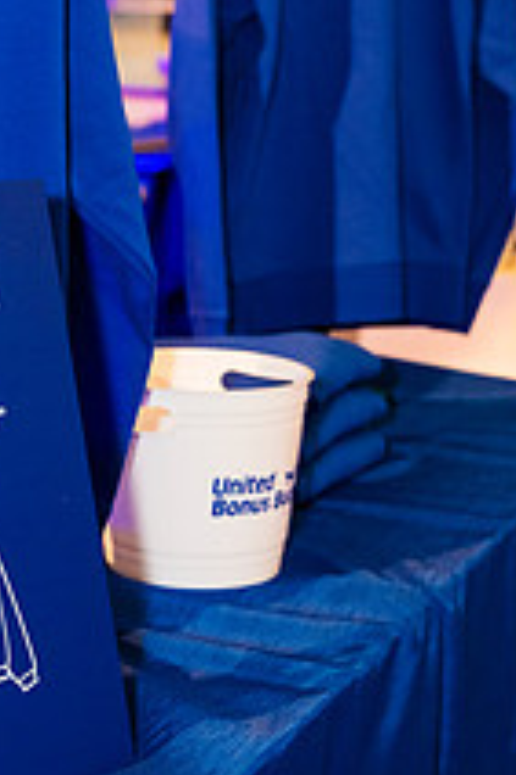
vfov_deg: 20.0
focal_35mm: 102
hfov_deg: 13.3
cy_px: 289
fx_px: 2196
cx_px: 81
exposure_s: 1/50
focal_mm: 48
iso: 2500
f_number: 3.5
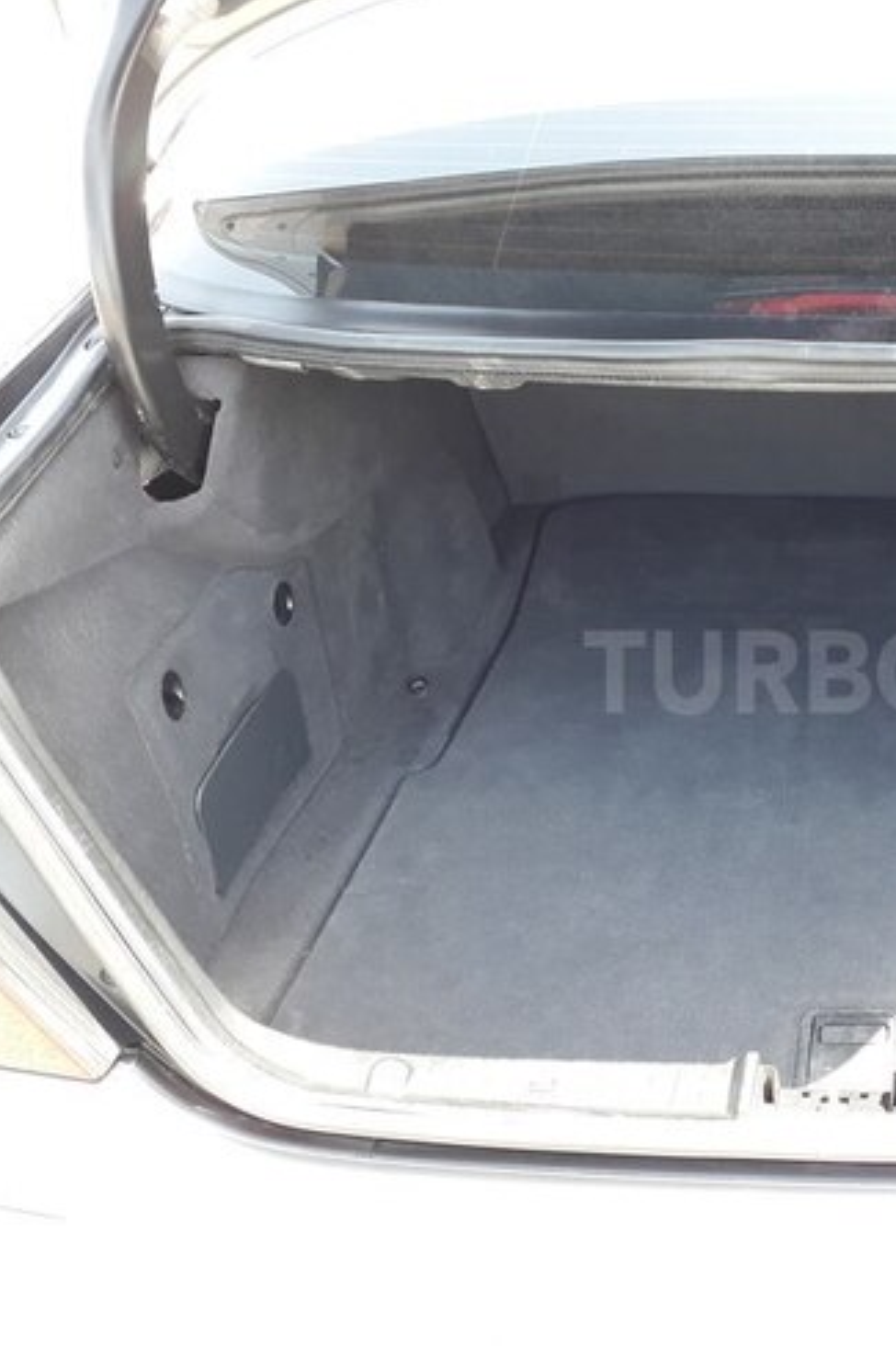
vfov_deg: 50.7
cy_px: 672
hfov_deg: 32.6
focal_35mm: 38
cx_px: 866
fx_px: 1420
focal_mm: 3.6
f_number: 1.9
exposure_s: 1/50
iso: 50
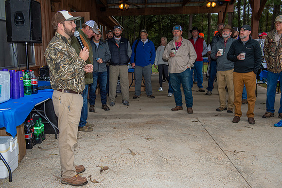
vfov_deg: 33.4
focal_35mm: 40
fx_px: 313
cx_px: 141
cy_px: 94
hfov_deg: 48.5
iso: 400
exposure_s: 1/200
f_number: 5.6
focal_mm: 40
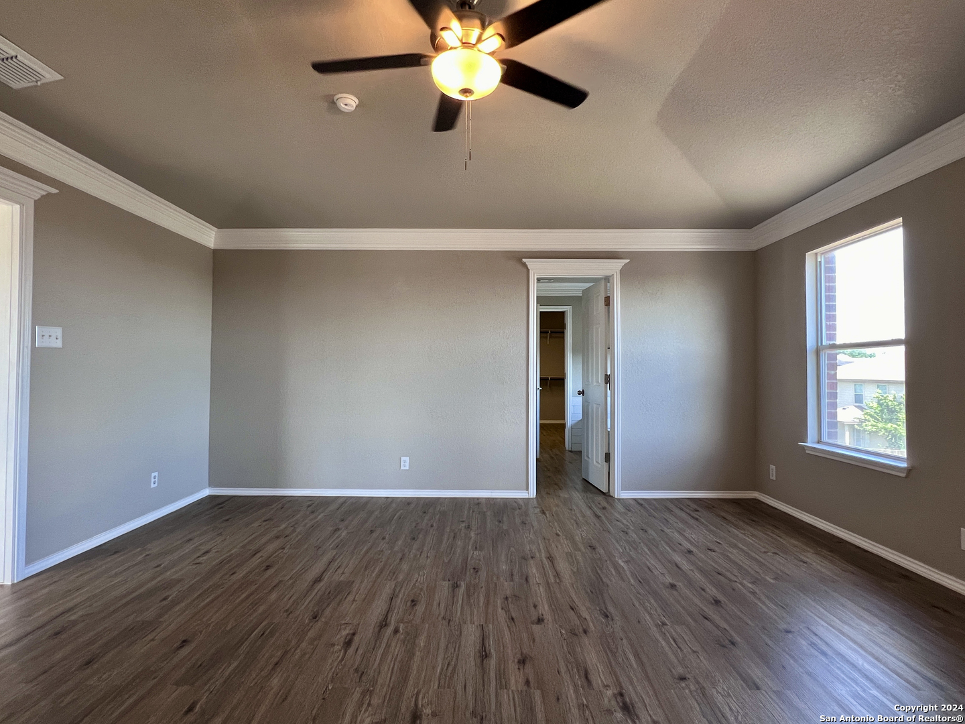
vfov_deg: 53.1
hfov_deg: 67.3
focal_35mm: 26
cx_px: 482
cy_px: 362
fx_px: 725
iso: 50
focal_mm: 5.7
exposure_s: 1/2915
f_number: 1.5
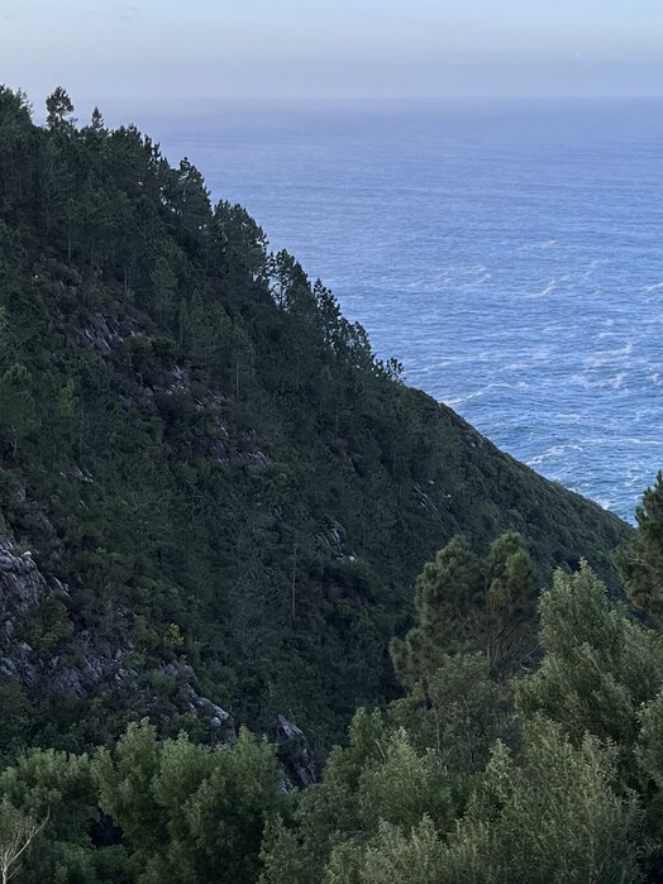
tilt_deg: -12.2
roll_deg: -0.3
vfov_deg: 29.0
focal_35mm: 67
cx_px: 614
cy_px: 462
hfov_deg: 21.4
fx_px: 1712
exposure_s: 1/772
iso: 50
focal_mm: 5.1
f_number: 1.6
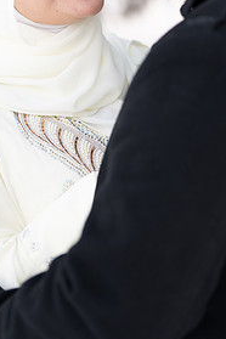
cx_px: 137
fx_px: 1441
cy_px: 115
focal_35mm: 153
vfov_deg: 13.4
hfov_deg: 9.0
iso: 160
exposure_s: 1/160
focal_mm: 95
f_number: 2.8
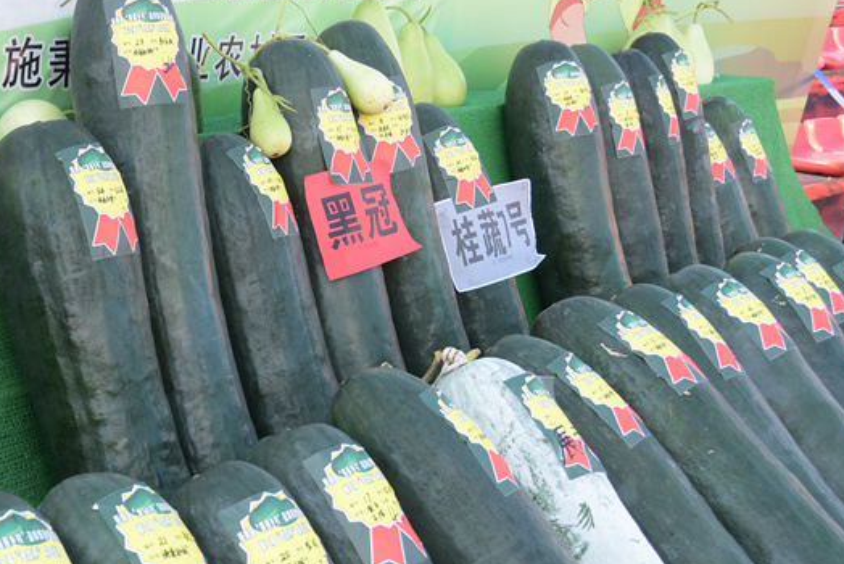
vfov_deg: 21.1
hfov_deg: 30.6
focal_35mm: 64
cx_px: 166
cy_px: 417
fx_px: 1501
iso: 160
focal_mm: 26
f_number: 6.3
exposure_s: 1/160
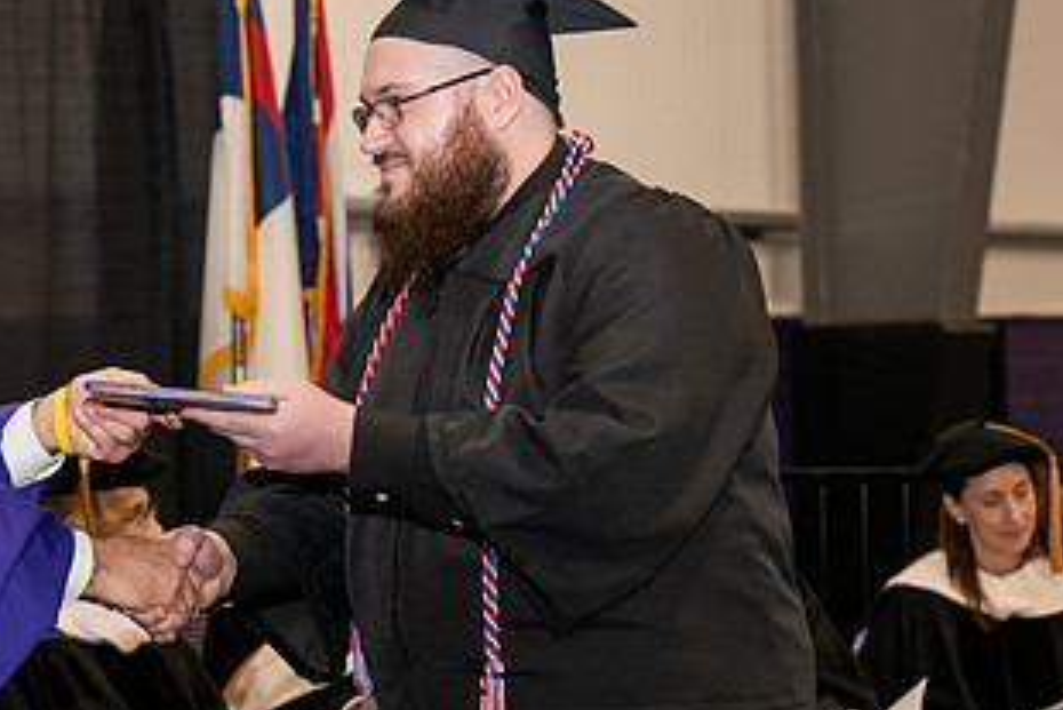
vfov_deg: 10.5
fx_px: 3870
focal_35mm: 131
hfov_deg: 15.5
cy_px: 352
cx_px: 113
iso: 2000
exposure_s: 1/200
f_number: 5
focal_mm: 70
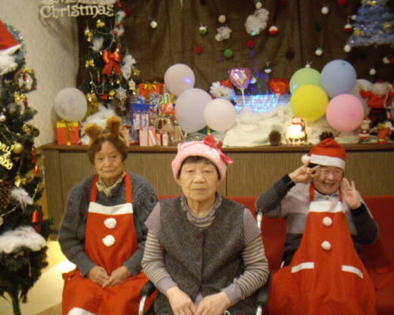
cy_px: 163
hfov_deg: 41.1
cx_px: 174
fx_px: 525
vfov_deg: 33.4
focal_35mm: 45
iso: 400
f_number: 2.8
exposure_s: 1/40
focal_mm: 7.9
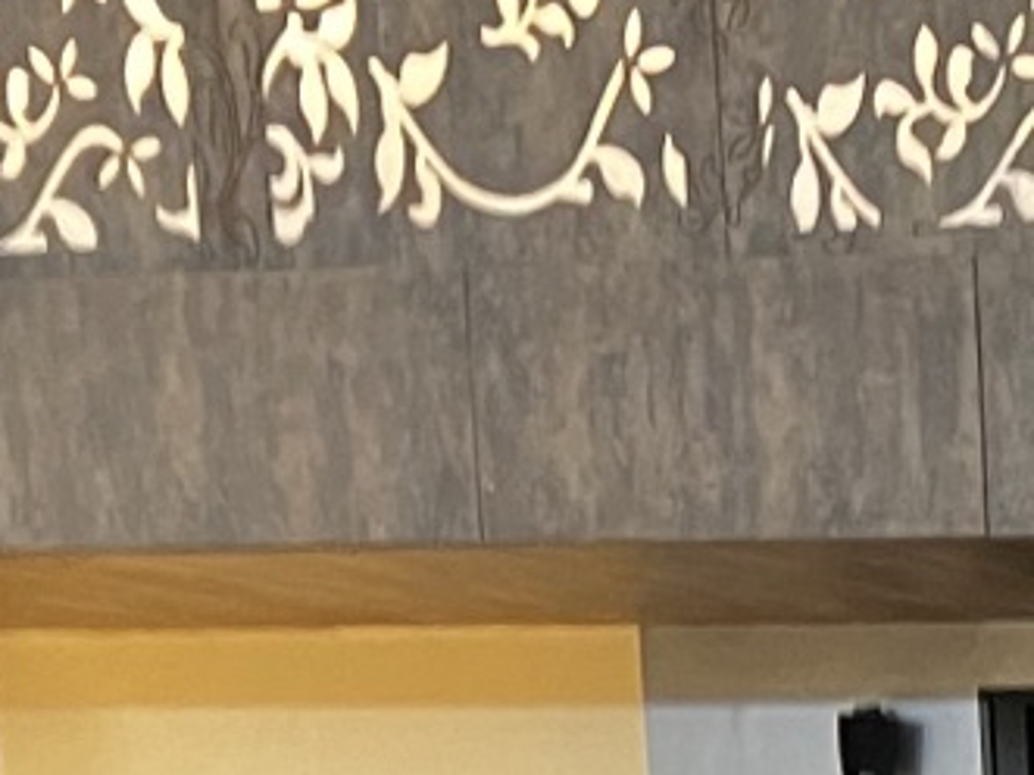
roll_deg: +0.5
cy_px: 1928
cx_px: 2483
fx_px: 4509
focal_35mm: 151
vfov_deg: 8.8
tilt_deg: -9.7
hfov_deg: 11.0
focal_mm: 5.7
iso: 500
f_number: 1.5
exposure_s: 1/30
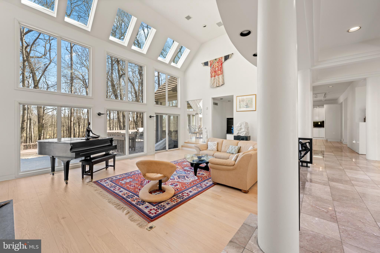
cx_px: 190
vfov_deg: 81.2
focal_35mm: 14
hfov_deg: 104.3
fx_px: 148
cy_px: 126
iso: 320
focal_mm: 14
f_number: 9
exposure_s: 1/20
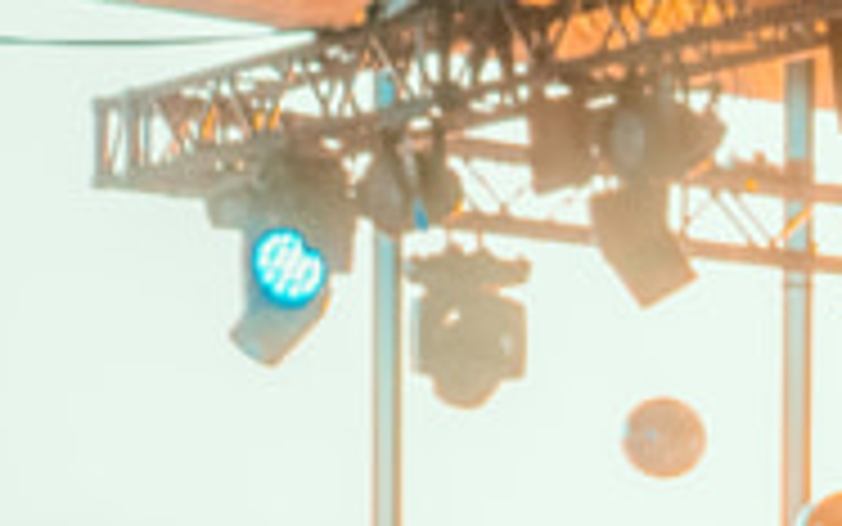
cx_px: 1905
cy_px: 1135
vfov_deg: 6.5
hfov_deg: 9.7
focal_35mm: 195
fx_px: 4476
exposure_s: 1/400
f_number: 5
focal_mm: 35
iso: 2000
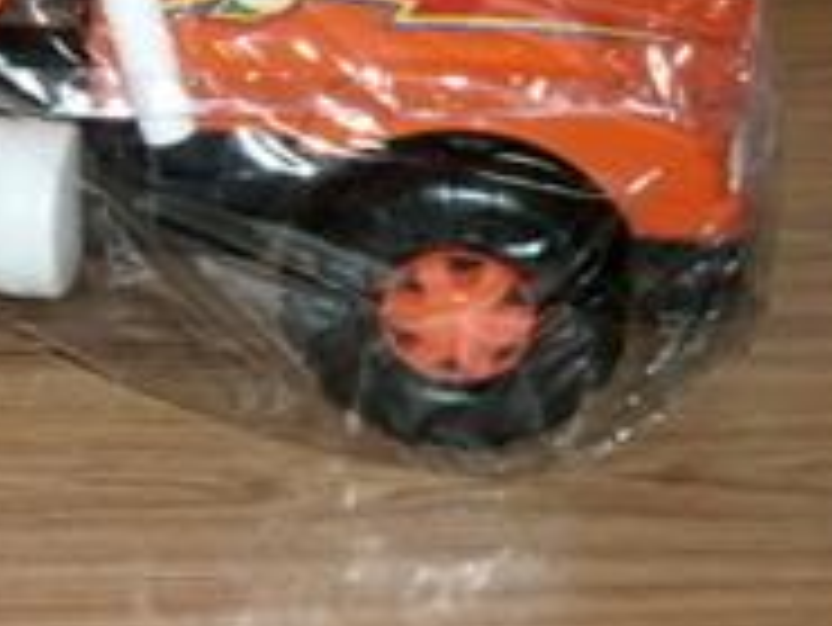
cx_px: -36
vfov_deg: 16.7
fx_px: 2092
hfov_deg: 21.5
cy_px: 50
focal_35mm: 87
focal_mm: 6.3
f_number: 2.9
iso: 100
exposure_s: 1/60
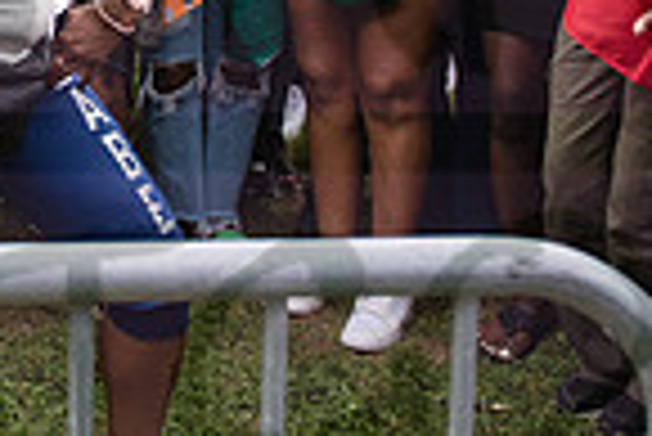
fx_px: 1922
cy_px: -142
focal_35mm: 106
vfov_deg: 12.5
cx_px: -18
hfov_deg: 18.7
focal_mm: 26
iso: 500
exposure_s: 1/640
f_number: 3.2
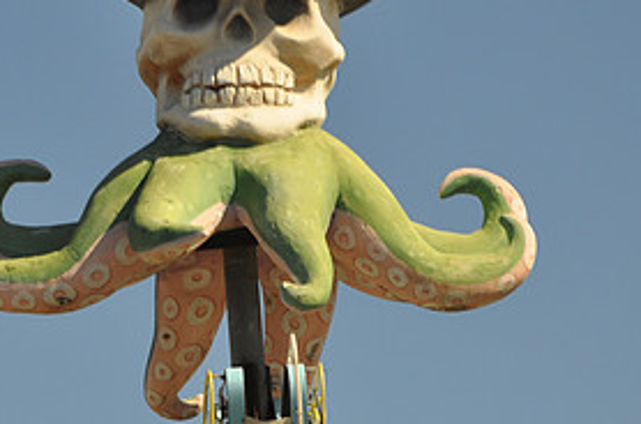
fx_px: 5845
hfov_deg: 6.3
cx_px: 265
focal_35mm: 329
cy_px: 130
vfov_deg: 4.2
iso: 200
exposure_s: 1/250
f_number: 8
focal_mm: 105
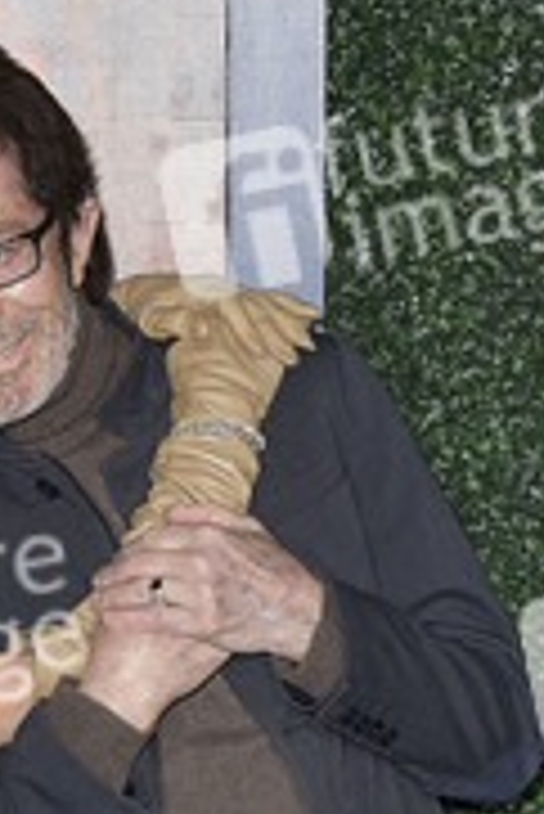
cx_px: -16
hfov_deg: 14.5
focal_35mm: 93
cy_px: 868
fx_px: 2104
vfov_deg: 20.9
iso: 500
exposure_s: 1/250
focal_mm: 42
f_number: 6.3
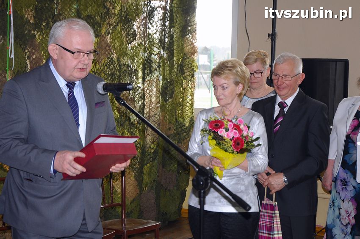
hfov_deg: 28.1
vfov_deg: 18.9
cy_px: 120
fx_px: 719
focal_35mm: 72
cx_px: 180
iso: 500
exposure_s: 1/60
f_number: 4.5
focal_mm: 48
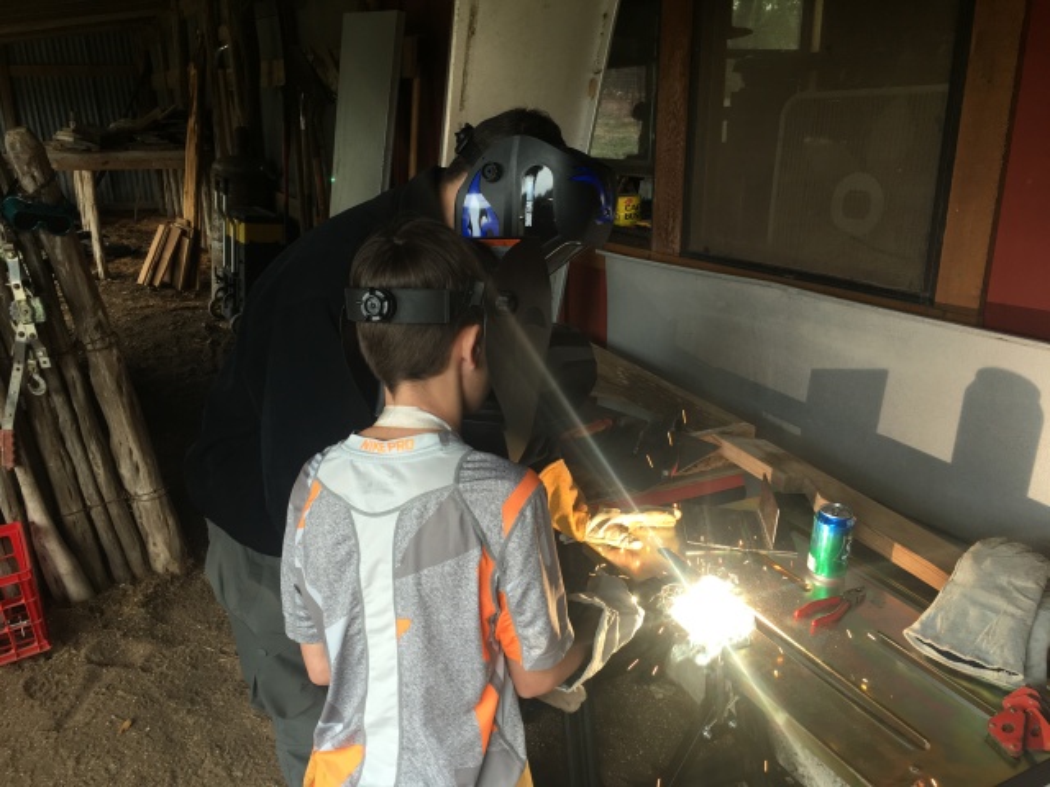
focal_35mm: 29
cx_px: 525
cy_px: 394
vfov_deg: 48.2
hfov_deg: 61.7
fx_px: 880
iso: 40
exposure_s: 1/120
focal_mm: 4.15
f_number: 2.2
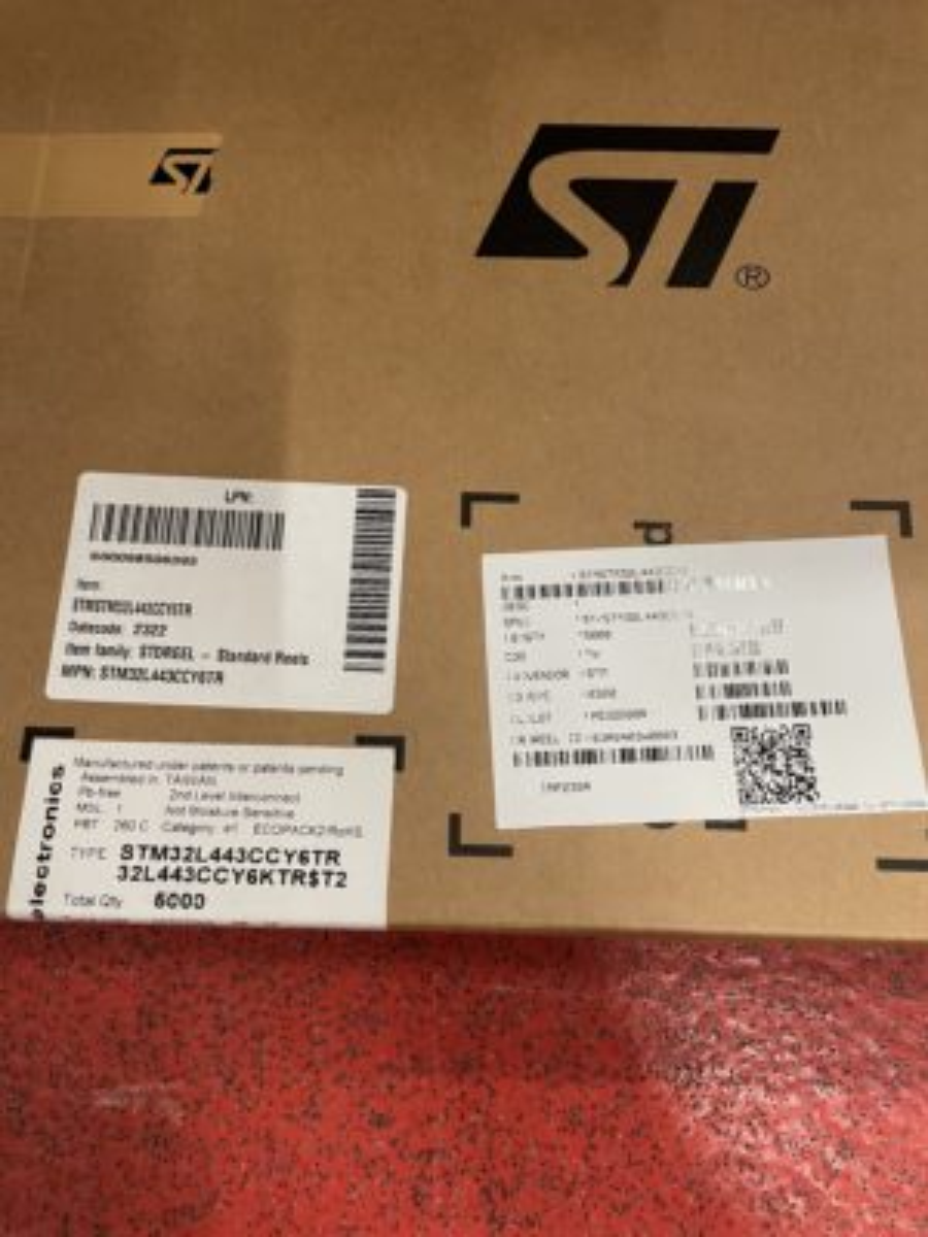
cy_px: 618
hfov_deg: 53.1
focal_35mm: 26
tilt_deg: -75.9
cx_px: 464
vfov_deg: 67.3
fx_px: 929
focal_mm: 4.2
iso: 200
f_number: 1.6
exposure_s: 1/50
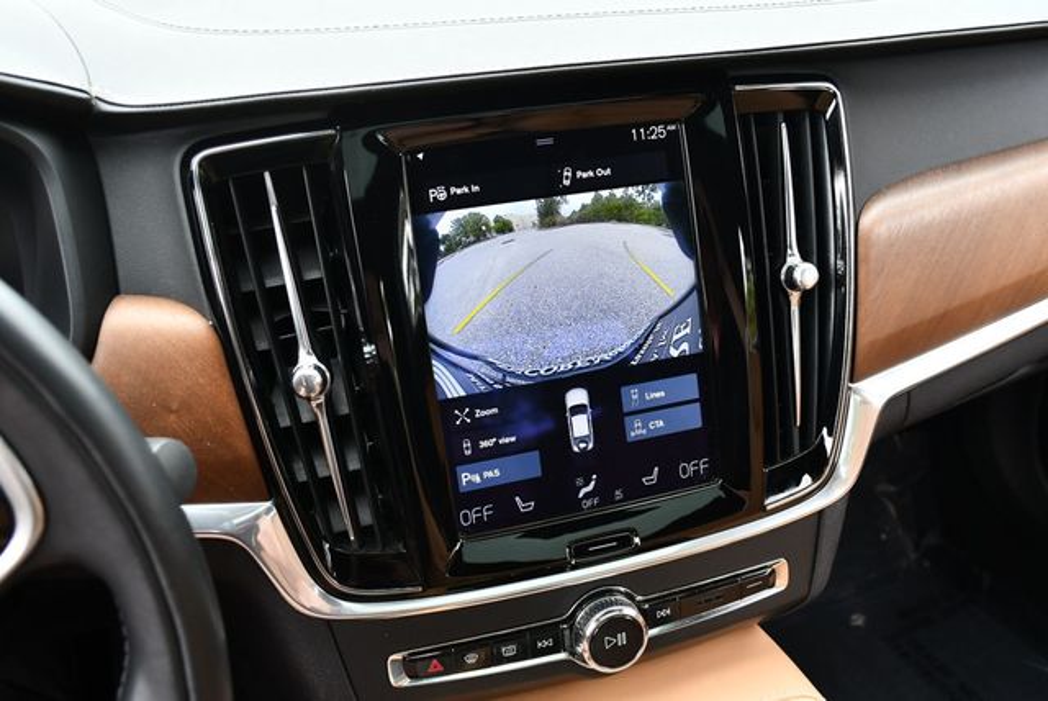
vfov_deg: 36.9
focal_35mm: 36
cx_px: 524
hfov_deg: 53.1
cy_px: 350
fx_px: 1049
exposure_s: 1/250
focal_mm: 18
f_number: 4
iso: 400
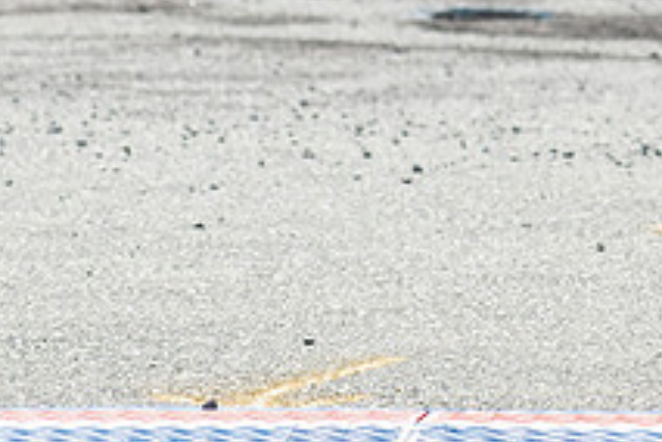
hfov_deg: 5.0
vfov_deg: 3.3
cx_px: 836
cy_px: -450
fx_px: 7520
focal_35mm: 409
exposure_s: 1/1600
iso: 250
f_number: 4.5
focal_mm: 90
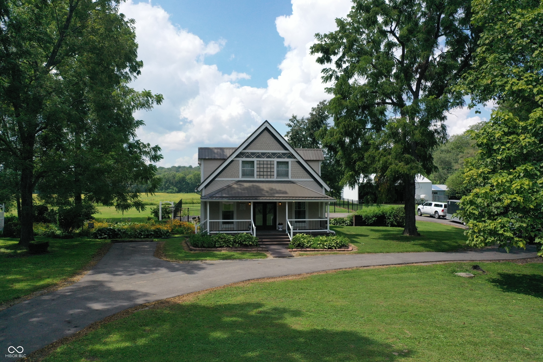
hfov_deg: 65.5
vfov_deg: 46.4
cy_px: 181
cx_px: 272
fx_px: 422
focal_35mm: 28
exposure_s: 1/6400
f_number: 2.8
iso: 400
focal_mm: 10.26
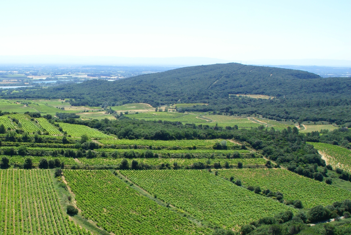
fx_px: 488
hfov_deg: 37.8
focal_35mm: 50
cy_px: 135
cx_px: 61
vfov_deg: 27.0
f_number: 11
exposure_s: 1/160
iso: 100
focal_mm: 20
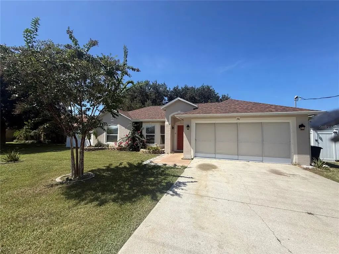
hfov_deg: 102.1
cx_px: 170
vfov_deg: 85.7
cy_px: 127
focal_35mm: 14
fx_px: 137
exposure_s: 1/2092
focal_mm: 2.22
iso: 50
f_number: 2.2
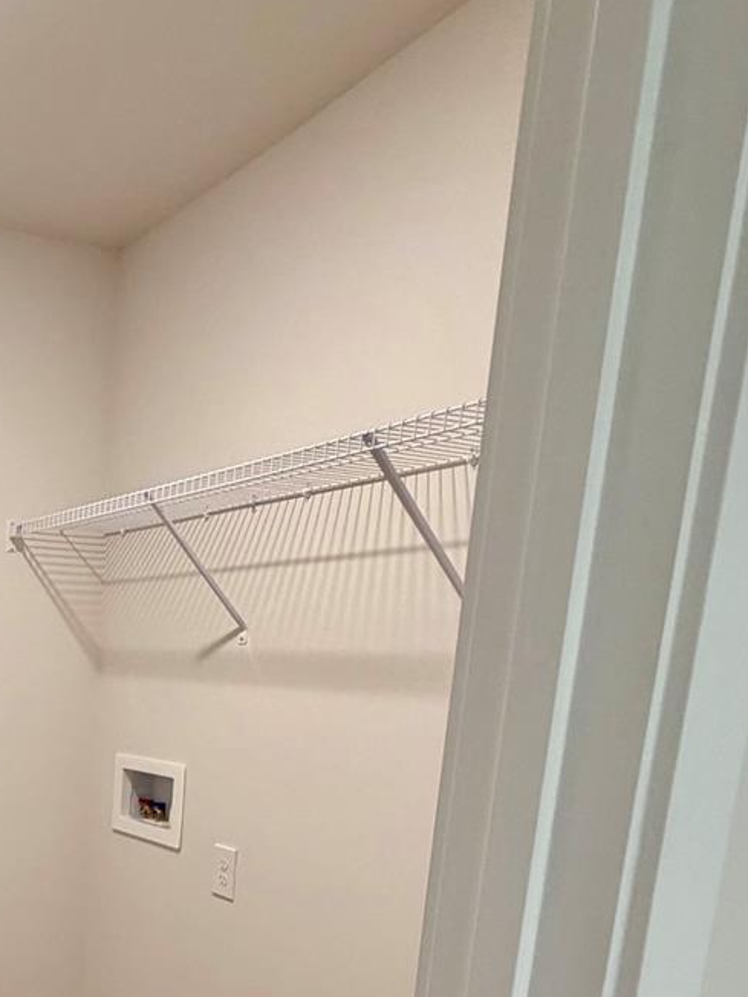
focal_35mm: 33
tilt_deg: -11.2
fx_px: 951
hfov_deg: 36.5
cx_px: -70
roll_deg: -0.1
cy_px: 858
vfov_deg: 50.4
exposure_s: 1/60
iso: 250
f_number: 2.2
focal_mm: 2.22
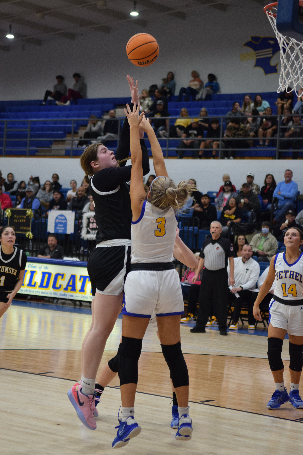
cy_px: 228
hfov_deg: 16.6
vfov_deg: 24.6
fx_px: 1041
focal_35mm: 82
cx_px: 152
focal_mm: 55
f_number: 2.8
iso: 1250
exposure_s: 1/500
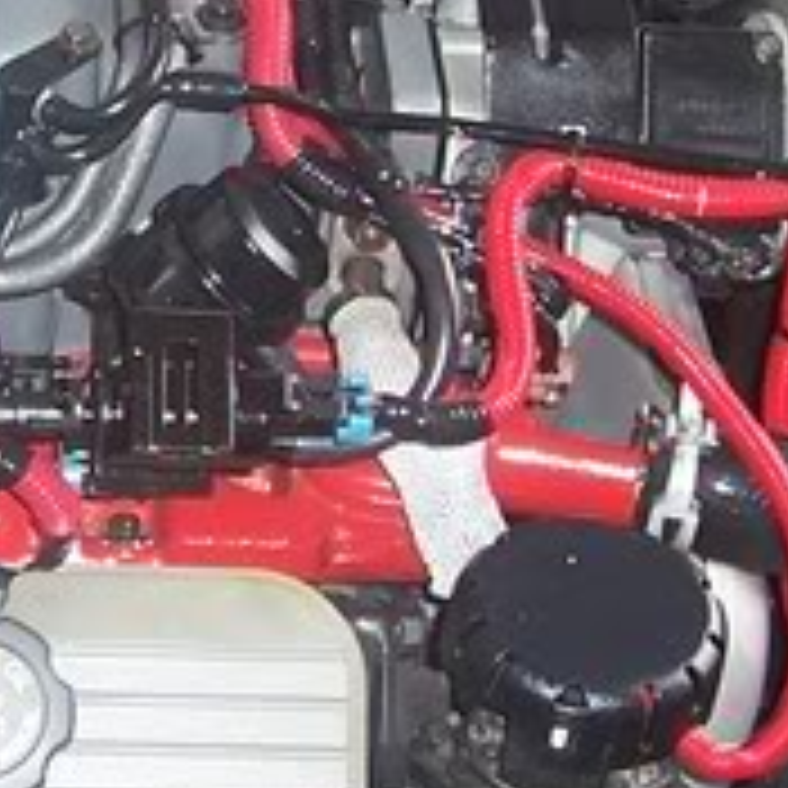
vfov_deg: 12.7
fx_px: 3528
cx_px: -135
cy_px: 257
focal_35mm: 137
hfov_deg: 12.5
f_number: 2.7
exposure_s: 1/60
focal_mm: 5.6
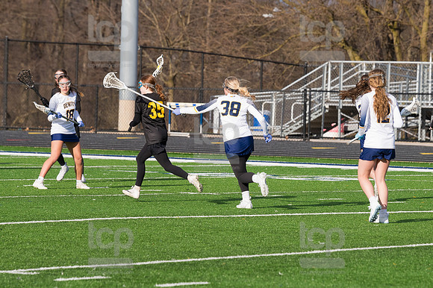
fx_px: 3606
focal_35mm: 300
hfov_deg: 6.9
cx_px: 216
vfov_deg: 4.6
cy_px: 144
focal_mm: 200
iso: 320
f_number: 5.6
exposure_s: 1/1600
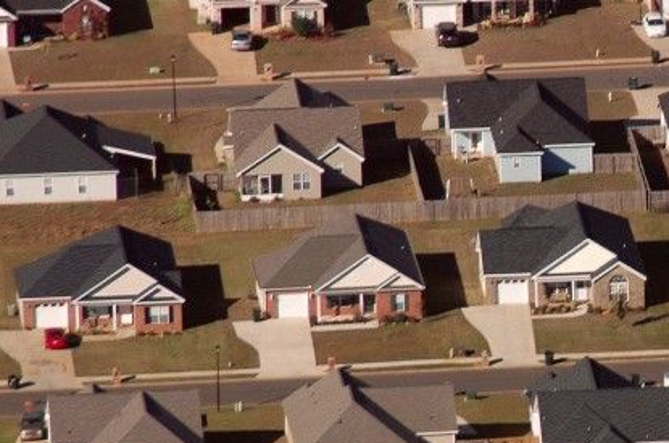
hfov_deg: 1.9
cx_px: 724
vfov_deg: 1.2
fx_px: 20606
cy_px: 316
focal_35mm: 1111
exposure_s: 1/500
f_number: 8
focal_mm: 300
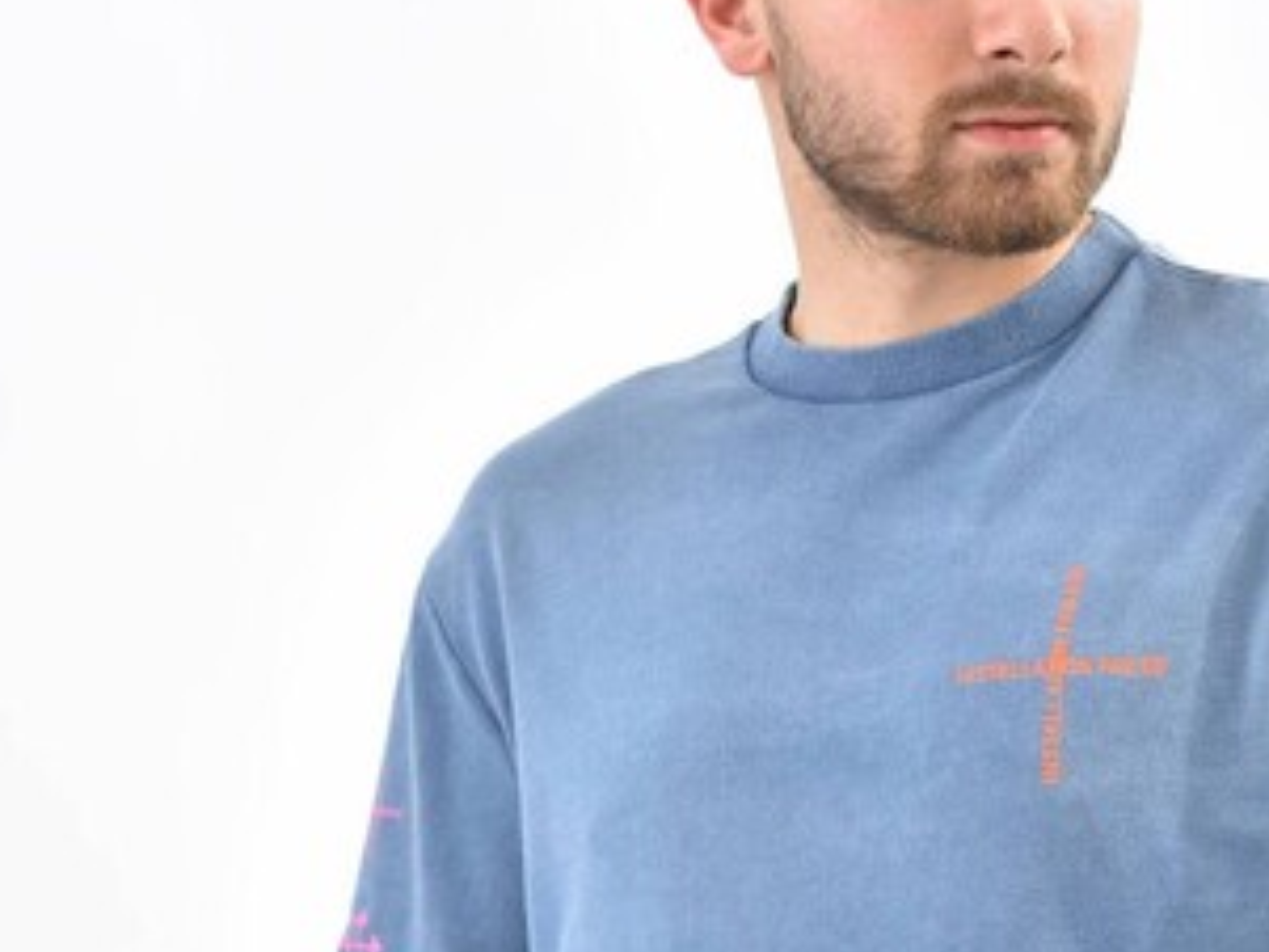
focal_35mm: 278
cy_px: 931
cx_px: 949
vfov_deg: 5.3
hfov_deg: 7.1
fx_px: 10195
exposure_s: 1/160
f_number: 7.1
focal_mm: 116
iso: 100
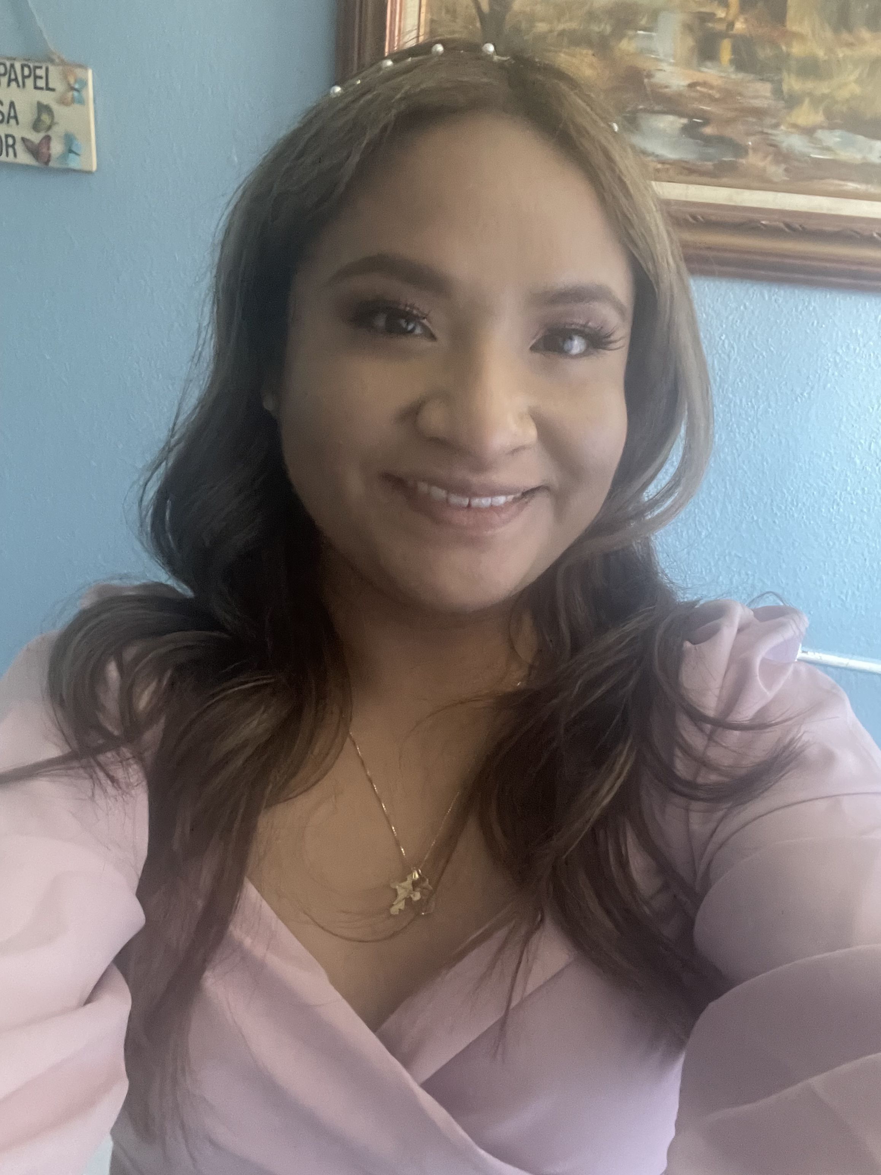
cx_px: 440
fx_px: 1018
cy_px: 588
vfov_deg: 60.0
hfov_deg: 46.8
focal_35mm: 30
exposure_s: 1/15
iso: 800
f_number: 2.2
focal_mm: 2.71
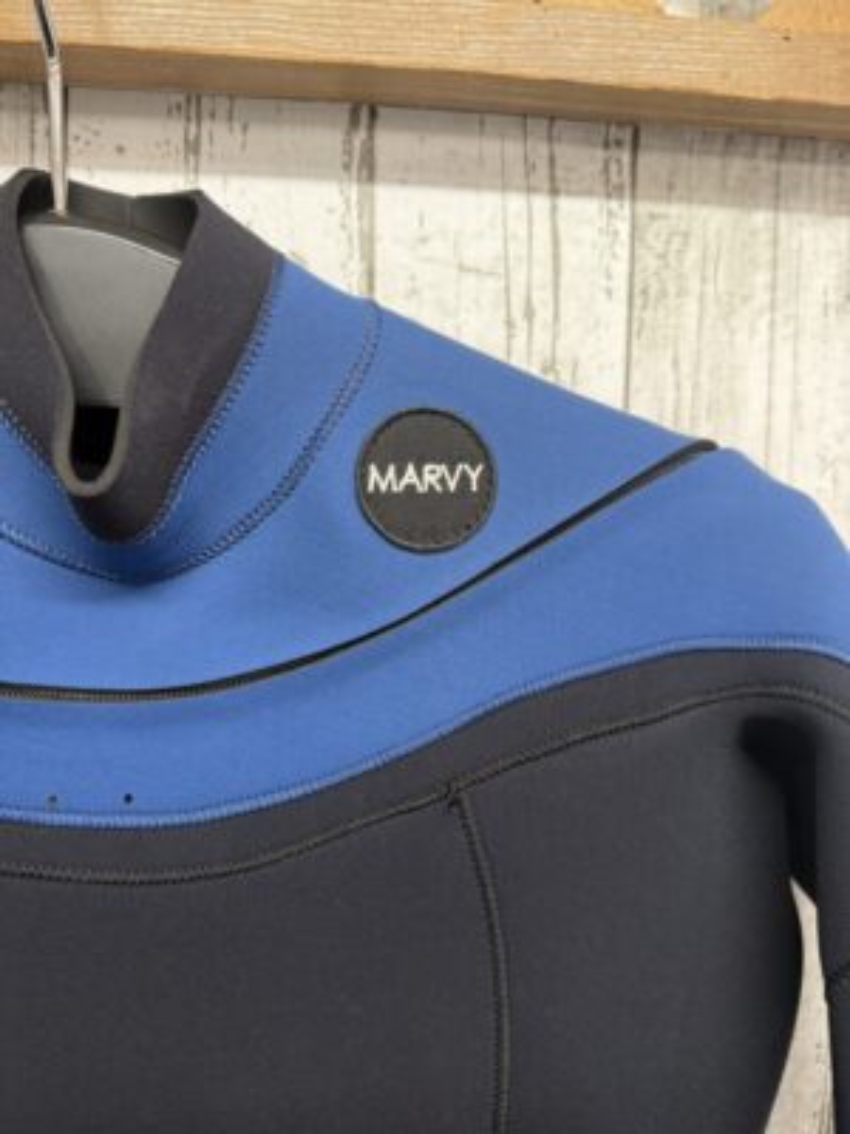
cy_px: 567
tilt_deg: -4.5
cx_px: 425
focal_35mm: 24
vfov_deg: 71.6
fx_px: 786
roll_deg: -1.3
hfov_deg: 56.8
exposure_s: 1/50
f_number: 1.78
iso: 160
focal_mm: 6.76
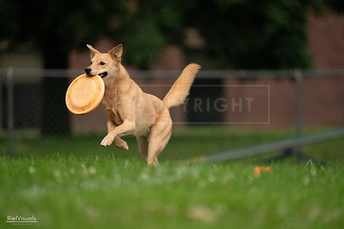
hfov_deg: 3.4
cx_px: 172
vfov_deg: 2.3
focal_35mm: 600
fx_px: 5734
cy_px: 114
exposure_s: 1/1600
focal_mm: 600
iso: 6400
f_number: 6.3
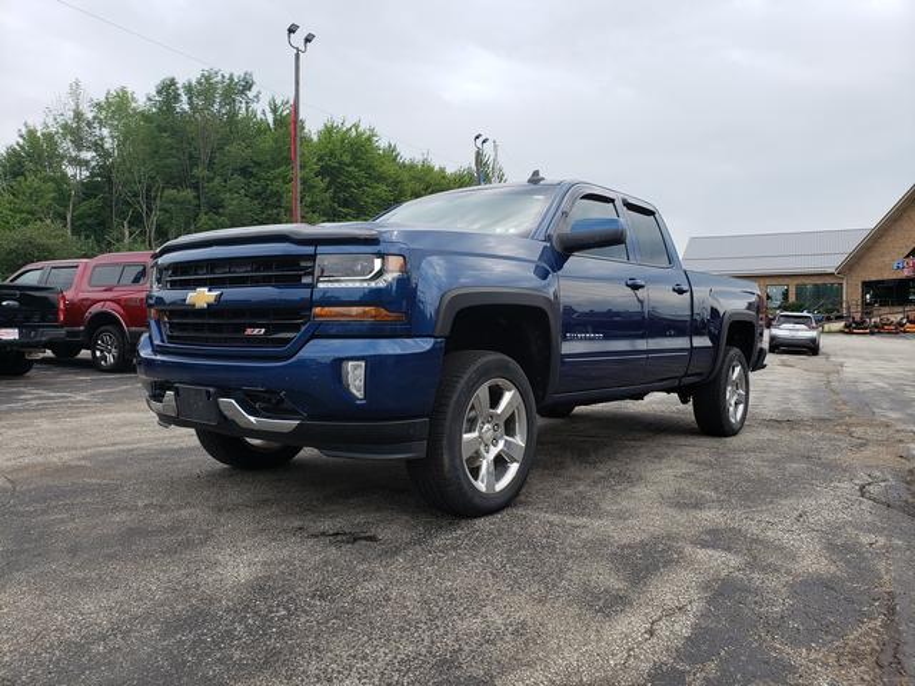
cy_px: 343
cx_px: 458
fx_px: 687
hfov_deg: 67.3
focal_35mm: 26
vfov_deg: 53.1
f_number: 2.4
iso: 50
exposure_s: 1/681
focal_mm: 4.3
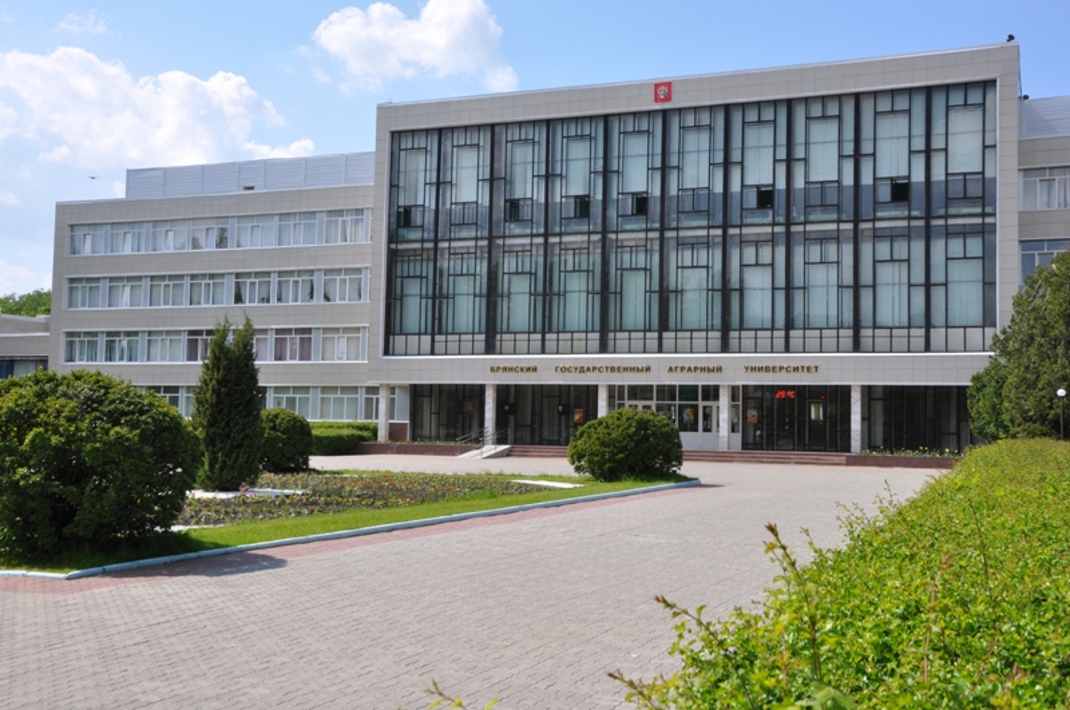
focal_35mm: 39
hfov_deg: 49.6
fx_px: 1158
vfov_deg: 34.1
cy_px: 355
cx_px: 535
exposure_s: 1/200
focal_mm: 26
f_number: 14
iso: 200
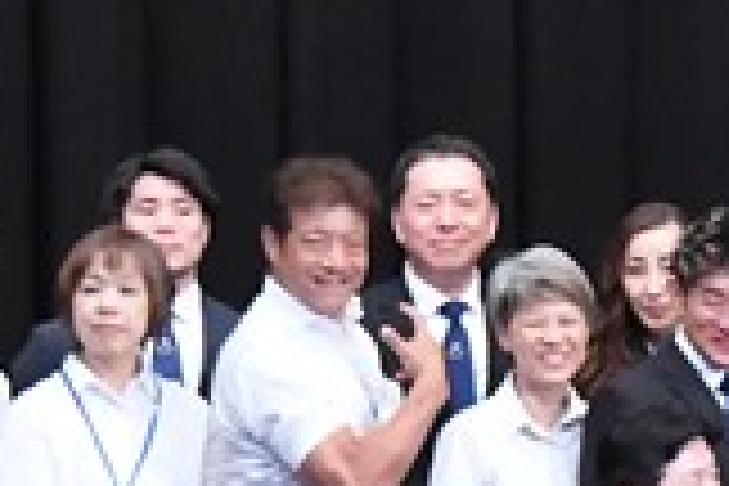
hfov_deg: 4.1
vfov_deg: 2.7
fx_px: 10144
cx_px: 1100
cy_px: 594
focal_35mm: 501
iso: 8000
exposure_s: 1/400
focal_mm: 70
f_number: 5.6
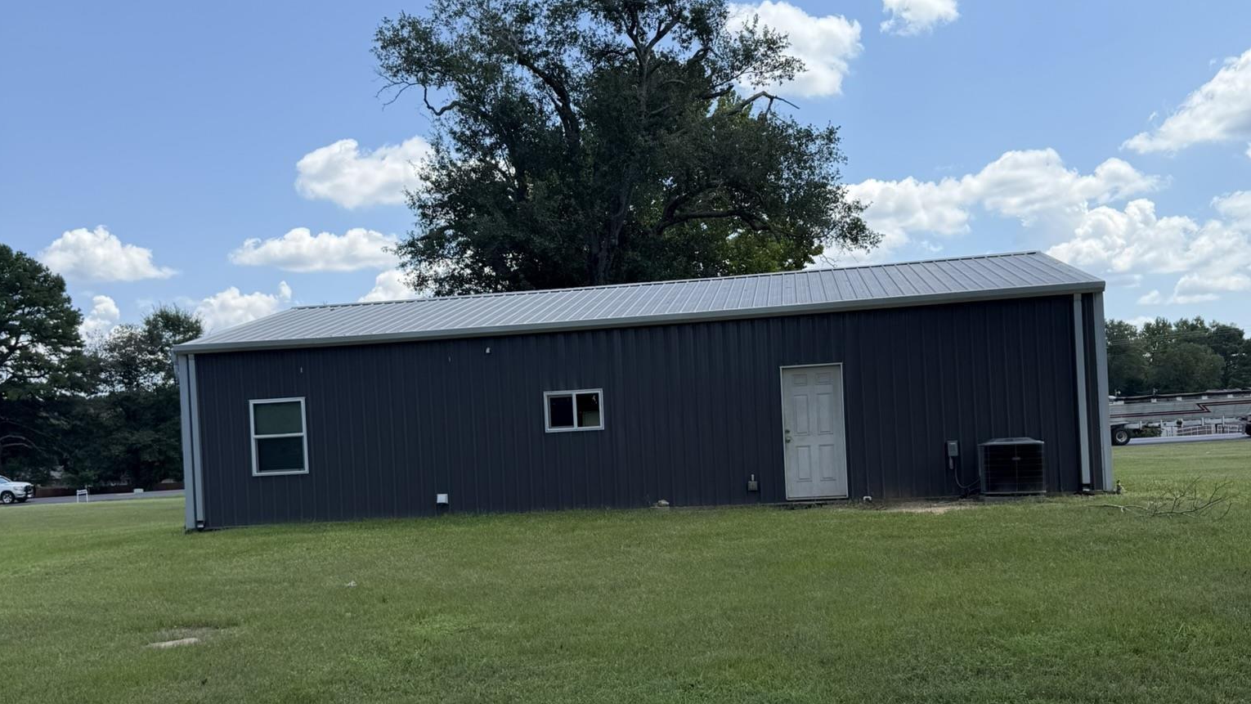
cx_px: 624
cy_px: 457
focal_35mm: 35
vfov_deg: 33.5
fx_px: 1161
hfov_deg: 56.6
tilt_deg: +0.7
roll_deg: +2.1
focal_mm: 6.76
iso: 80
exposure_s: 1/3425
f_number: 1.78
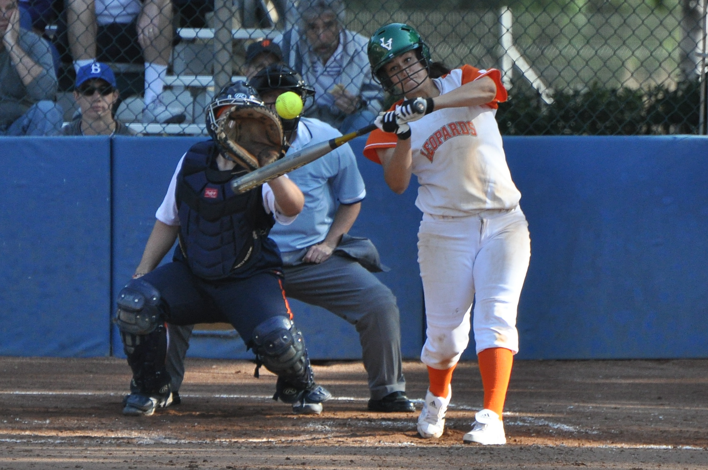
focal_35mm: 450
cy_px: 235
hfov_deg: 4.6
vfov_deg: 3.0
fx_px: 8839
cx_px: 354
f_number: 5.6
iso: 800
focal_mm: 300
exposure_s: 1/1000
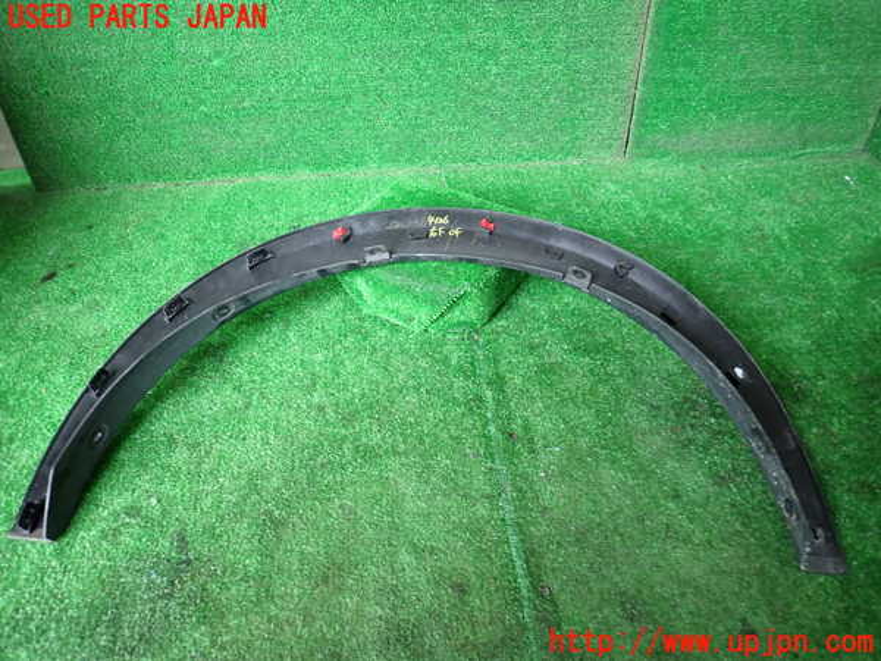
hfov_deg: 69.4
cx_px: 440
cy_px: 330
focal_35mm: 25
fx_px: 636
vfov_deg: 54.9
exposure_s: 1/50
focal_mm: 4.5
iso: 200
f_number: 2
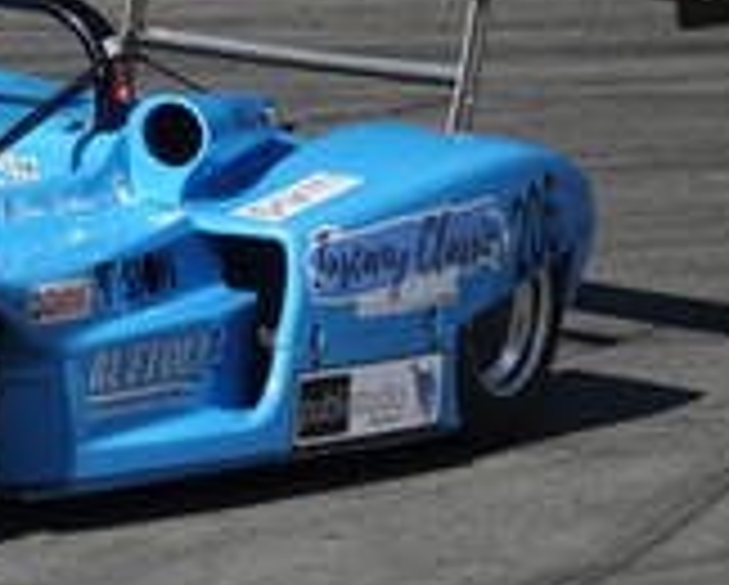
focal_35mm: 808
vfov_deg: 1.9
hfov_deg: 2.4
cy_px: 315
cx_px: -171
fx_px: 17454
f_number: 5
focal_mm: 113.69
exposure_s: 1/800
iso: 100
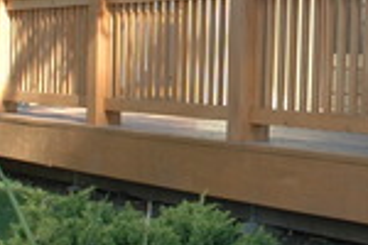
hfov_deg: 13.2
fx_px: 1574
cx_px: 314
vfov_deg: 8.9
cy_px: 71
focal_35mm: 154
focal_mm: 28
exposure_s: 1/160
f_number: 6.3
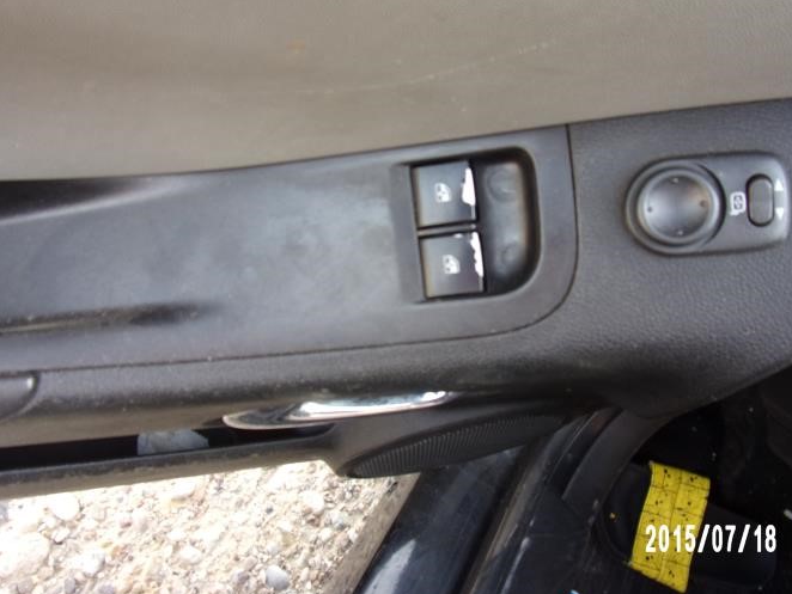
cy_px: 259
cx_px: 439
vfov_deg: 48.1
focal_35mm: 29
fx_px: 664
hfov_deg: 61.5
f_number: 3.3
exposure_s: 1/38
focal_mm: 4.3
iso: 80
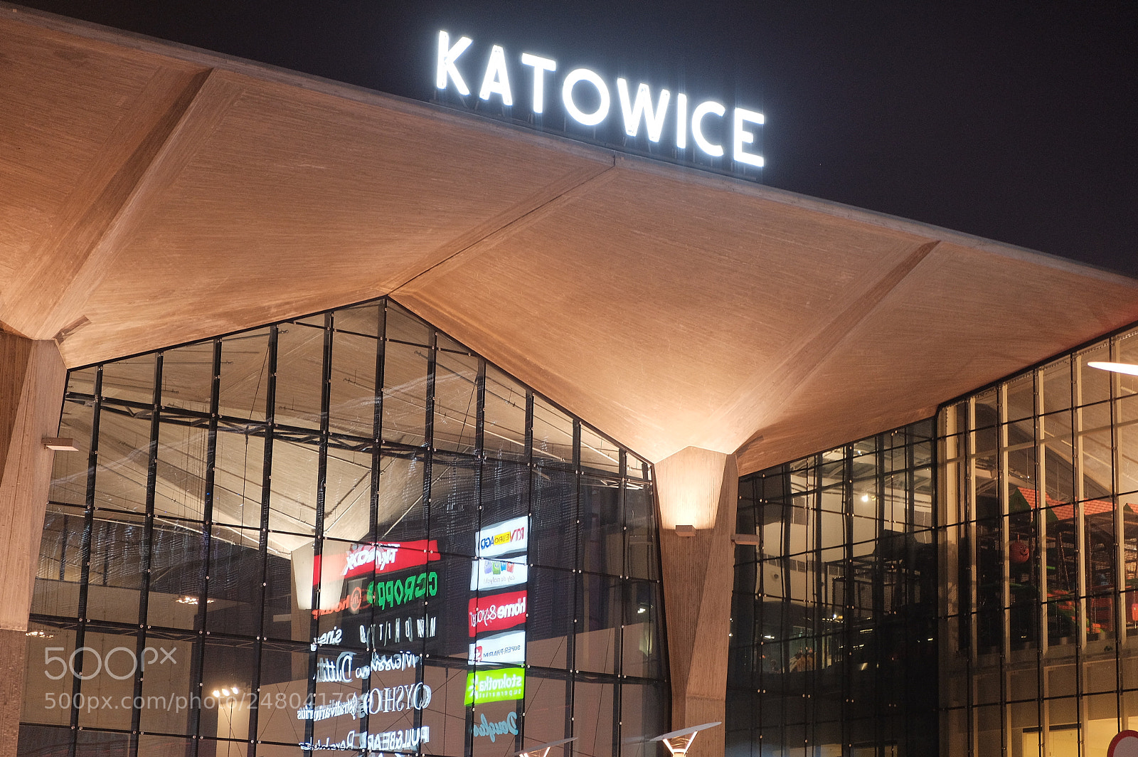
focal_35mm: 83
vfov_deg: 16.4
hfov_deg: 24.5
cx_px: 569
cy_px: 378
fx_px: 2622
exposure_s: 1/8
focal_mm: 55
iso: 1000
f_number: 4
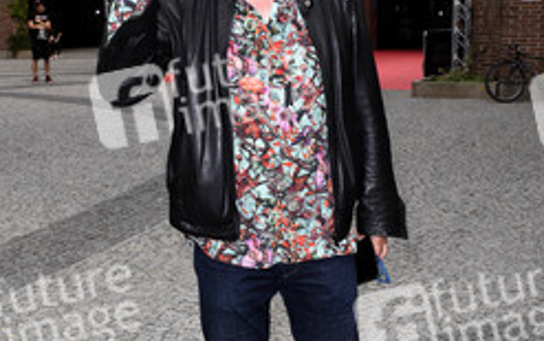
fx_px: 843
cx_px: 266
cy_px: 207
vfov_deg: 22.8
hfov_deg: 35.7
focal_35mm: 57
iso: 160
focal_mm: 23
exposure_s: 1/160
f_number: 6.3
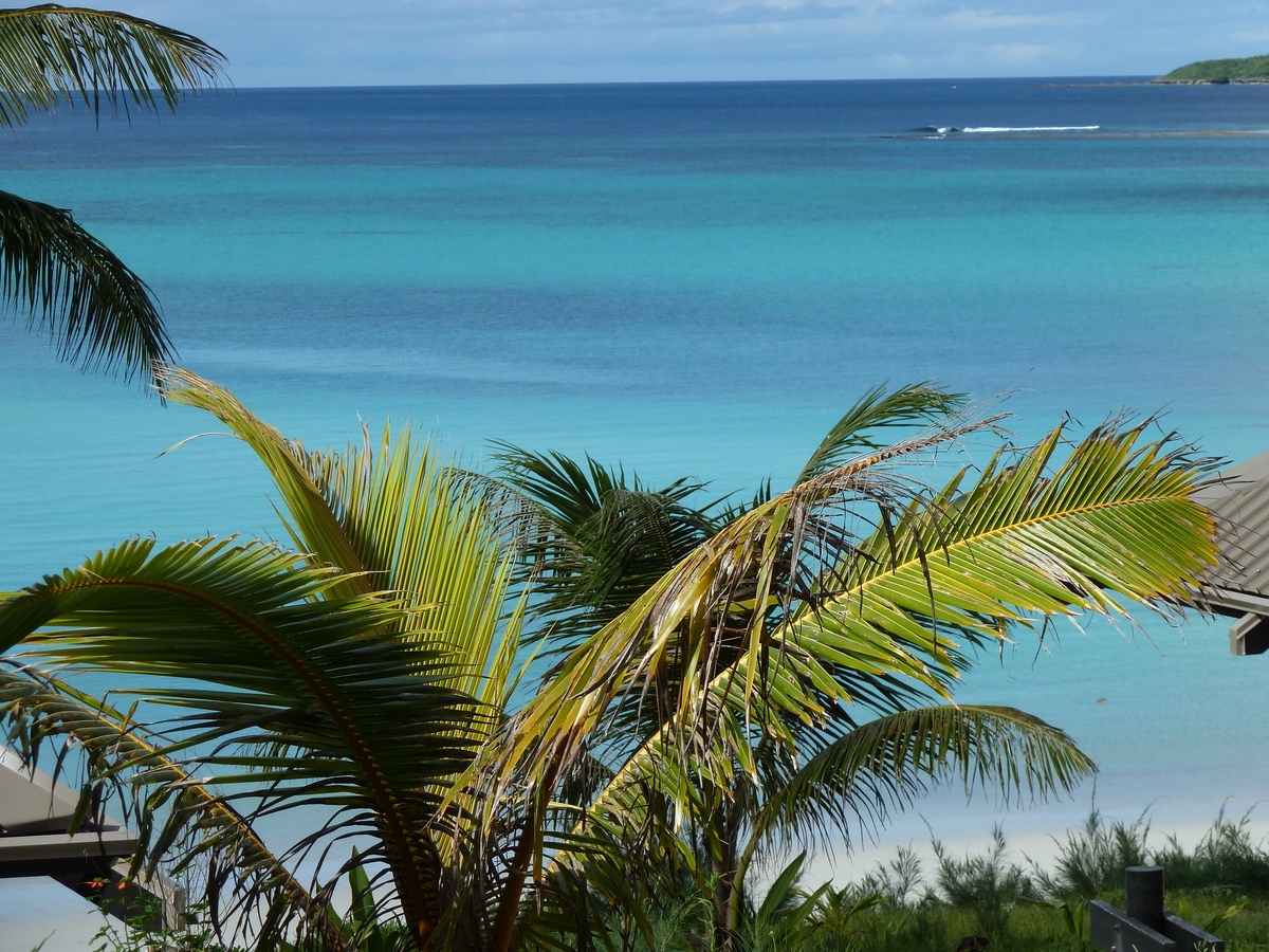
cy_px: 476
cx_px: 634
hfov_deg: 14.4
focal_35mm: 137
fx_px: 5022
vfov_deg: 10.8
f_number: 5.6
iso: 80
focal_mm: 22.5
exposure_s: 1/500
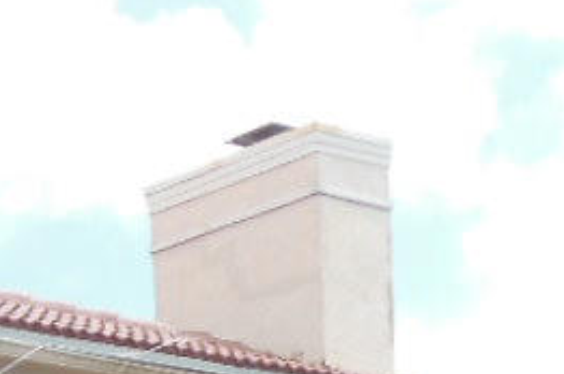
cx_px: -226
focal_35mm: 159
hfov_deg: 12.4
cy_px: 1092
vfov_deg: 7.6
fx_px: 2488
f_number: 6.4
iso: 125
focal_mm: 4.5
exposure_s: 1/800
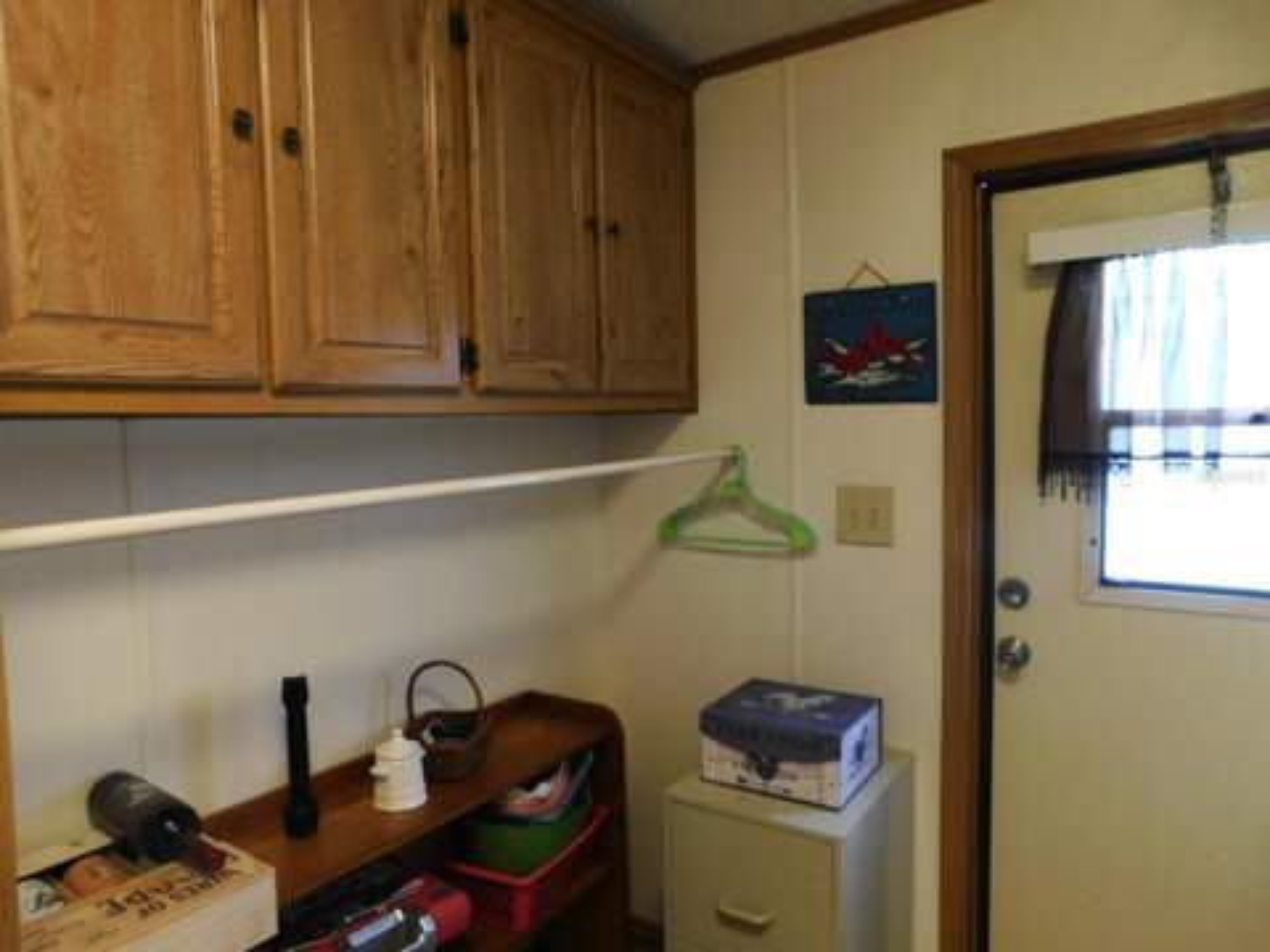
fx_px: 844
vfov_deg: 58.9
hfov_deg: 73.9
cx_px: 635
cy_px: 476
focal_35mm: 23
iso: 250
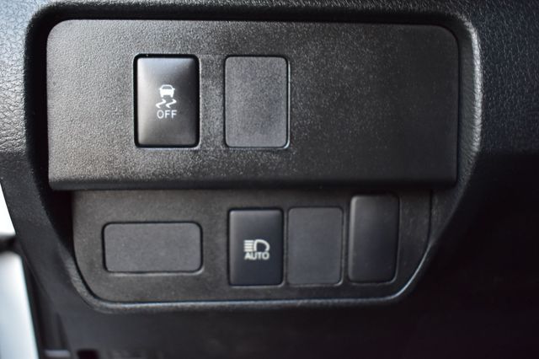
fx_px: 584
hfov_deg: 49.6
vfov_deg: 34.2
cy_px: 180
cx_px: 270
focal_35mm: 39
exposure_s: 1/4
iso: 1600
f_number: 4
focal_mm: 26
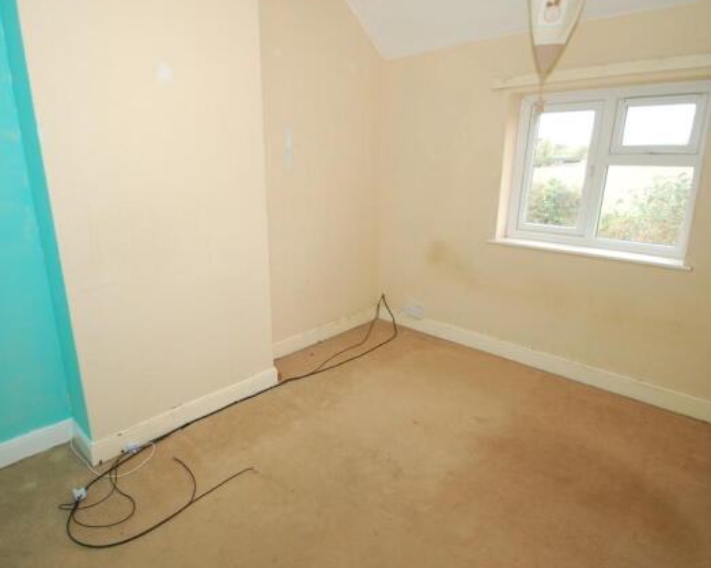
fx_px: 427
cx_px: 315
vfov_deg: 67.3
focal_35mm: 20
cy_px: 277
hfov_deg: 79.3
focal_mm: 11.5
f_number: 4
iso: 400
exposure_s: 1/60
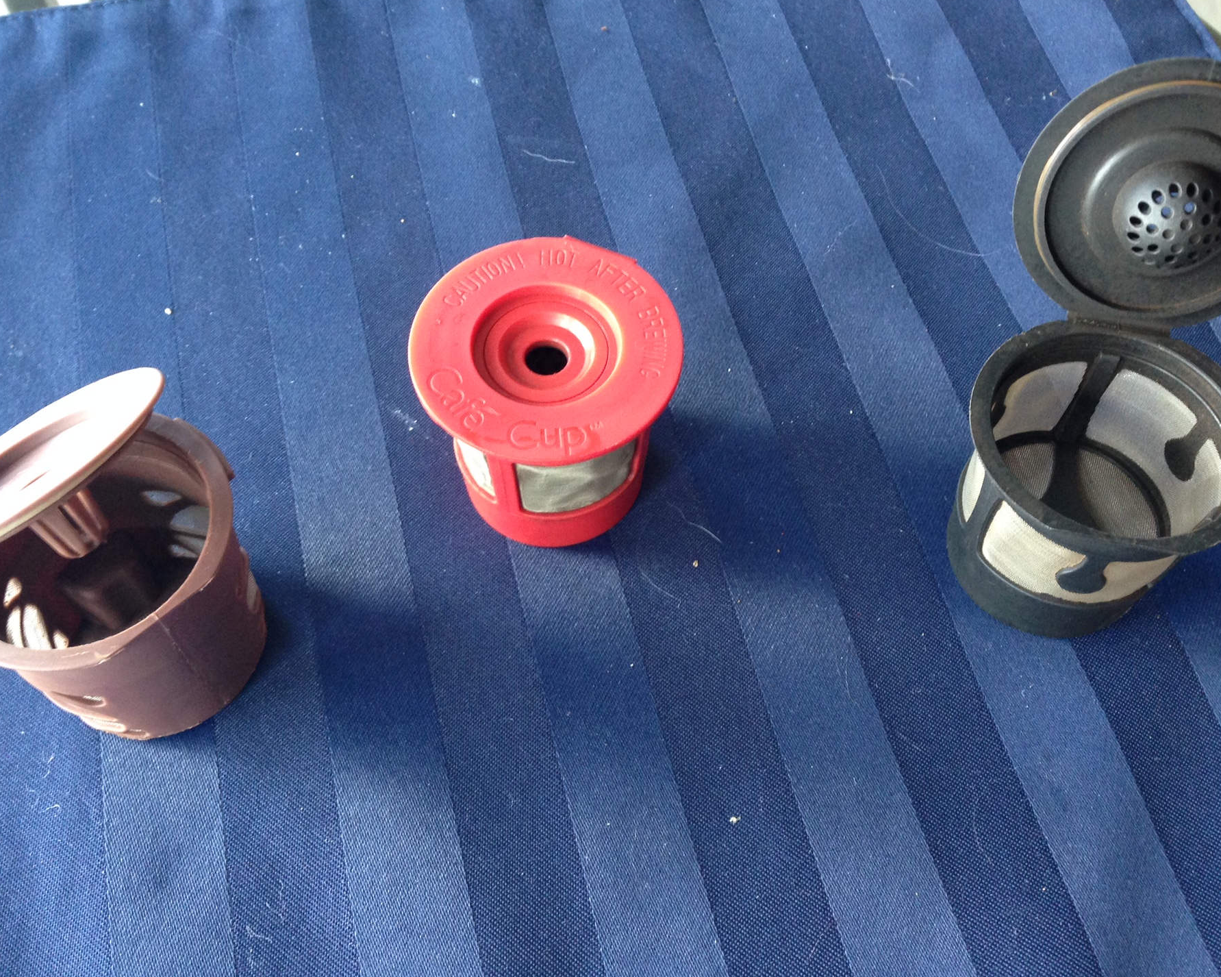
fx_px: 1337
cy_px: 462
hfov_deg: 49.1
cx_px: 611
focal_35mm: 37
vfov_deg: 40.1
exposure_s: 1/20
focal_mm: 4.12
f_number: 2.4
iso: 160
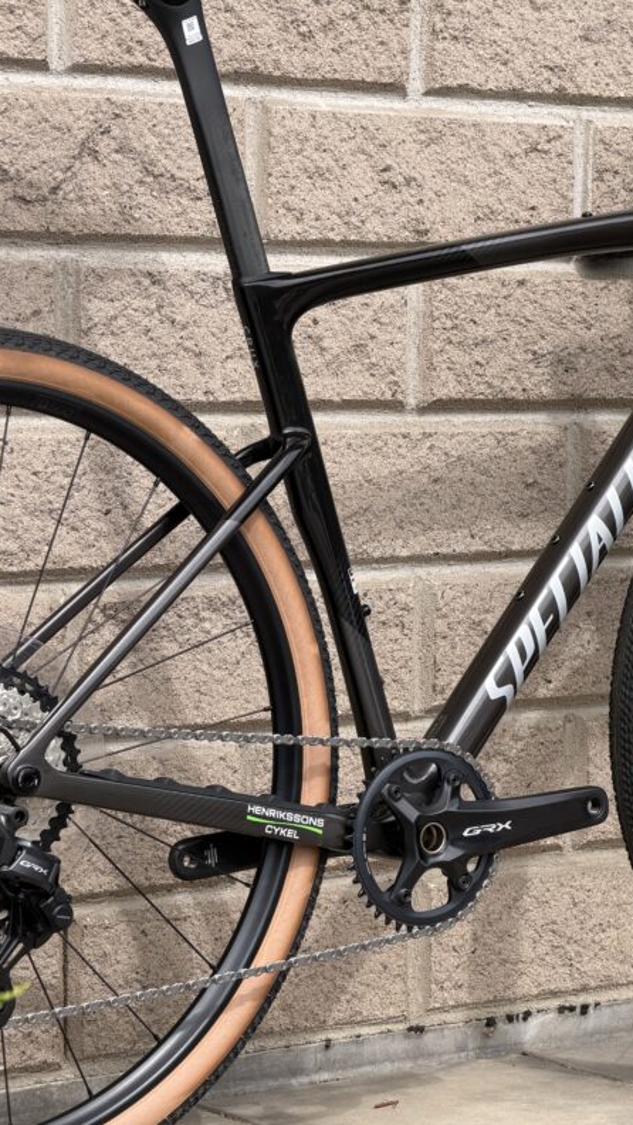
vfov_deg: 19.4
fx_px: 3280
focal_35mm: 110
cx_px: 352
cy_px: 558
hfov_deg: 11.0
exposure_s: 1/638
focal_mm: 16.89
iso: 50
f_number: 2.8
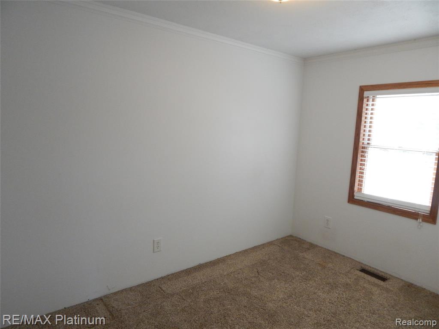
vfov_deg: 61.1
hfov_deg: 76.4
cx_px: 220
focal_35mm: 22
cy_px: 164
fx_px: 279
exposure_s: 1/50
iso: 400
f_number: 3
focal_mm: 4
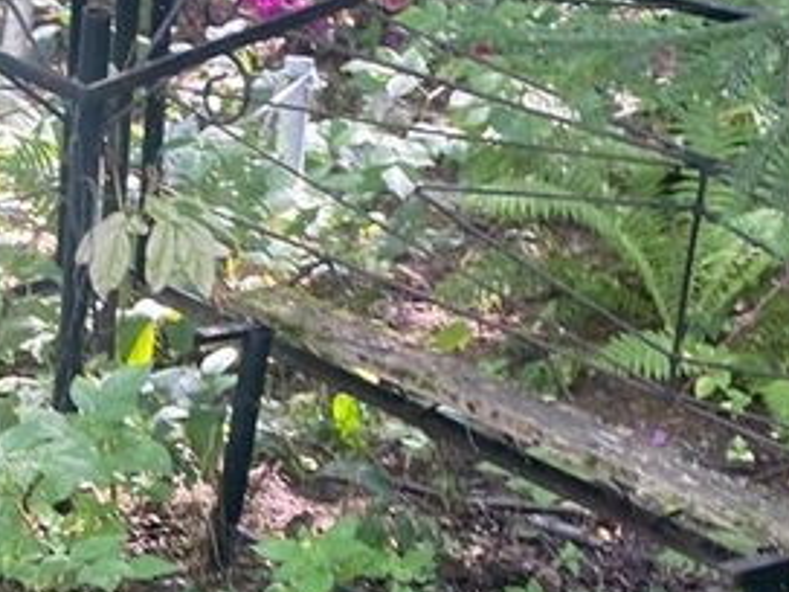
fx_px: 2234
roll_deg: -4.6
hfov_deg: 19.4
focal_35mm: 98
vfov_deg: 14.8
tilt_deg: -19.6
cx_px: -9
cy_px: 586
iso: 125
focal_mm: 4.25
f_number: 1.8
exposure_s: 1/78
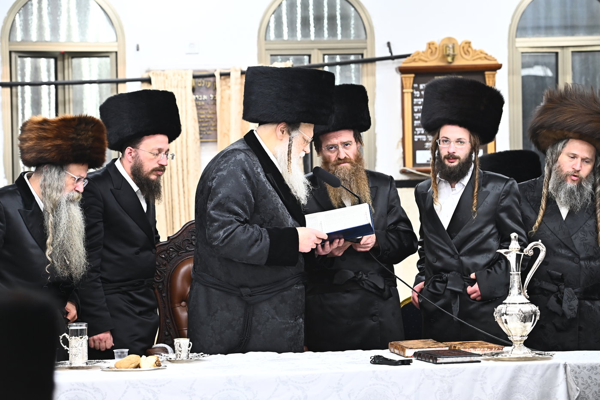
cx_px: 300
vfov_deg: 11.4
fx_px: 2000
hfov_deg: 17.1
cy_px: 200
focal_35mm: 120
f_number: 5
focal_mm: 120
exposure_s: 1/200
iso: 1600
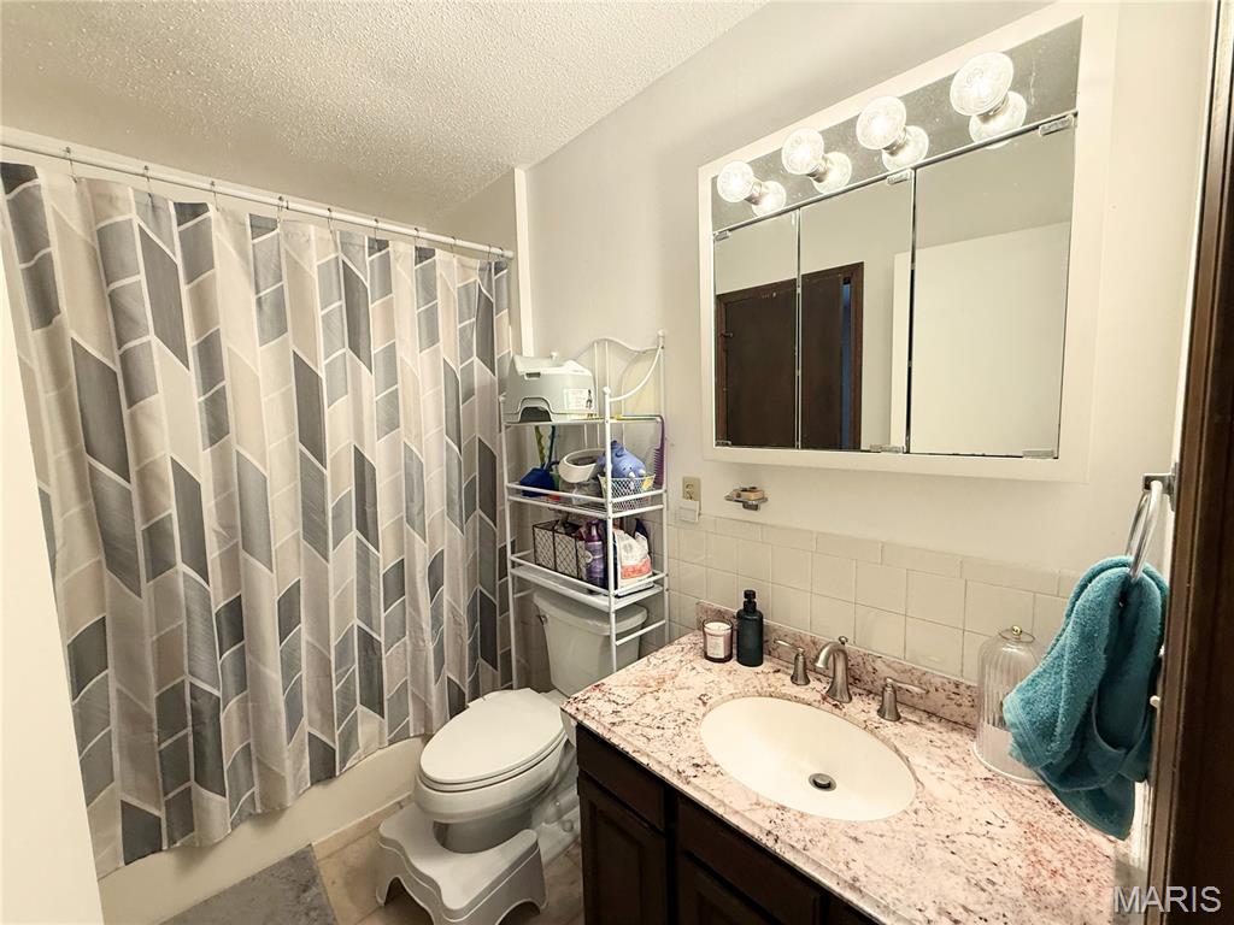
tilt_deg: -5.0
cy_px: 462
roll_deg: +1.1
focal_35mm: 14
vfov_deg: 85.7
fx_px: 499
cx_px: 617
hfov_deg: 102.1
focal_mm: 2.22
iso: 250
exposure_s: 1/120
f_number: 2.2
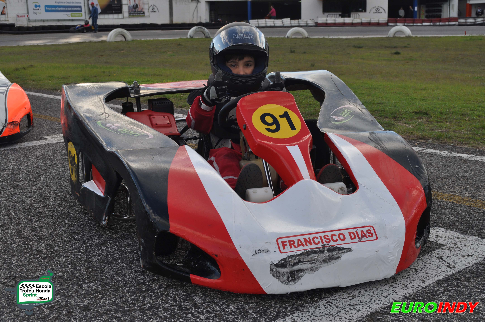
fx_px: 646
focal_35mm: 48
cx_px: 242
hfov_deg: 41.2
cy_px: 161
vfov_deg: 28.0
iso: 200
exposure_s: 1/250
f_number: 8
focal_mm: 32
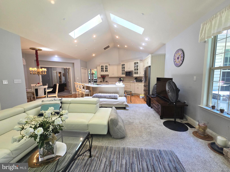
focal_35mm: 13
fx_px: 86
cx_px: 115
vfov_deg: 89.9
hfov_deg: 106.2
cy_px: 86
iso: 80
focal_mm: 2.2
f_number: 2.2
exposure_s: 1/120
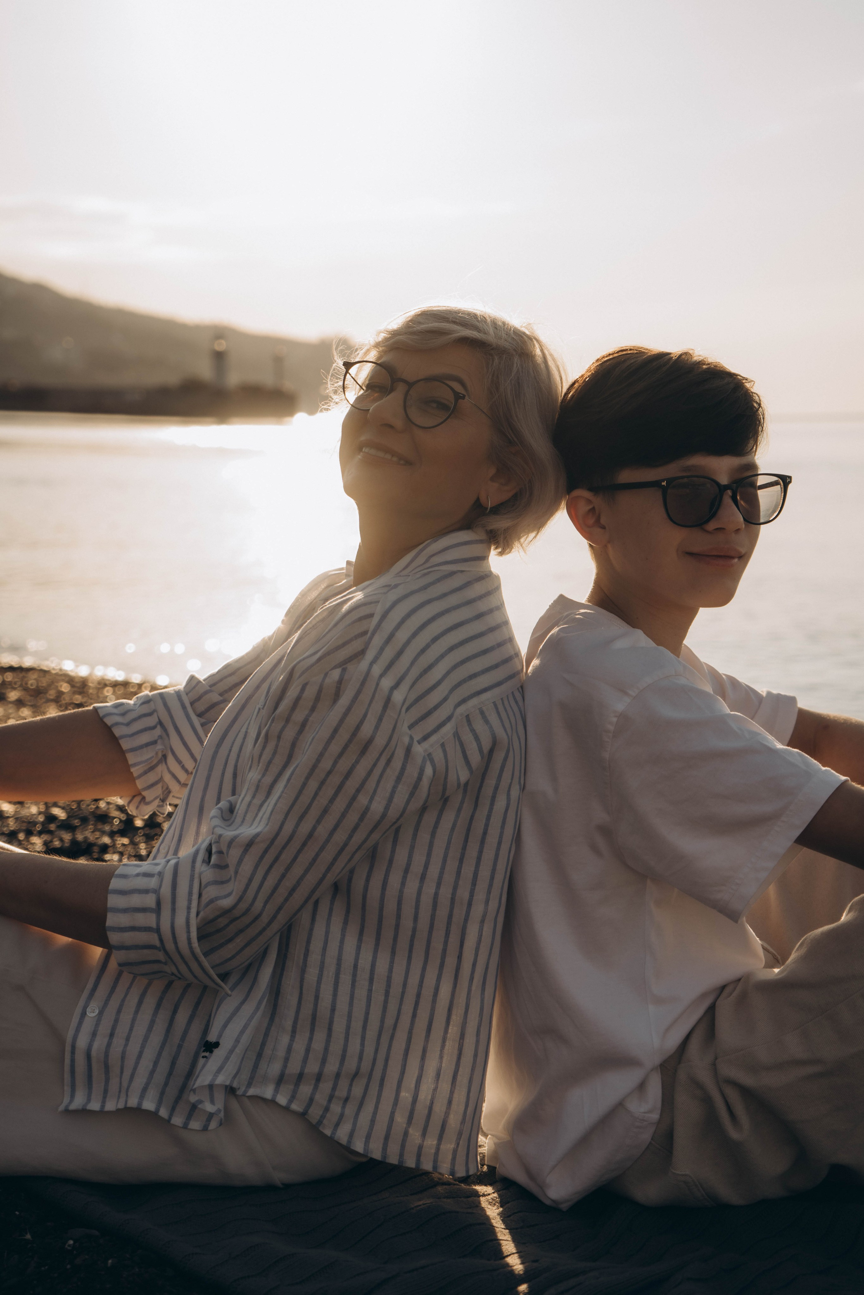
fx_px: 2412
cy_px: 648
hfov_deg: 20.3
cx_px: 432
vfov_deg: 30.1
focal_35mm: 67
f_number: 5.6
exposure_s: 1/500
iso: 160
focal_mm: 67
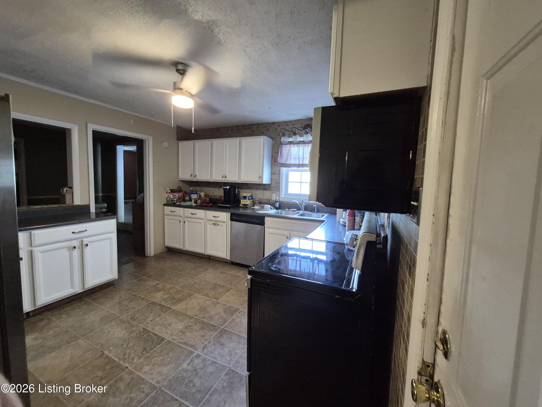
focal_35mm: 13
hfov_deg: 106.2
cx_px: 271
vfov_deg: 89.9
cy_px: 204
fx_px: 204
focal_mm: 1.74
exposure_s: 1/60
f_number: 2.2
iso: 1250
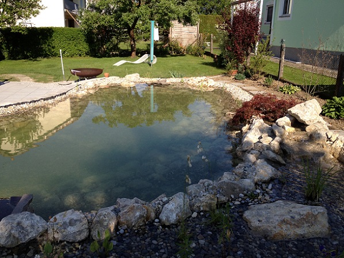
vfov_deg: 40.7
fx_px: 348
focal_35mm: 35
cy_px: 129
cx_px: 172
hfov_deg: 52.6
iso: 64
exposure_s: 1/1284
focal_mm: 4.28
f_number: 2.4
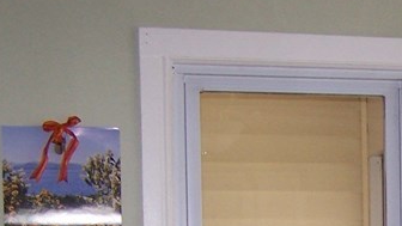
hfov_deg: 16.0
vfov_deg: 9.1
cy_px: 429
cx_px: 546
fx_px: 1343
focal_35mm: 126
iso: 140
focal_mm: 6.3
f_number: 2.8
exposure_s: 1/60
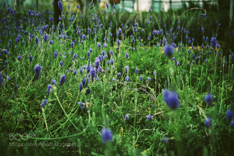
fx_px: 344
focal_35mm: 53
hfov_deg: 37.5
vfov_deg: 25.5
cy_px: 78
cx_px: 117
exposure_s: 1/350
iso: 500
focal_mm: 35
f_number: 4
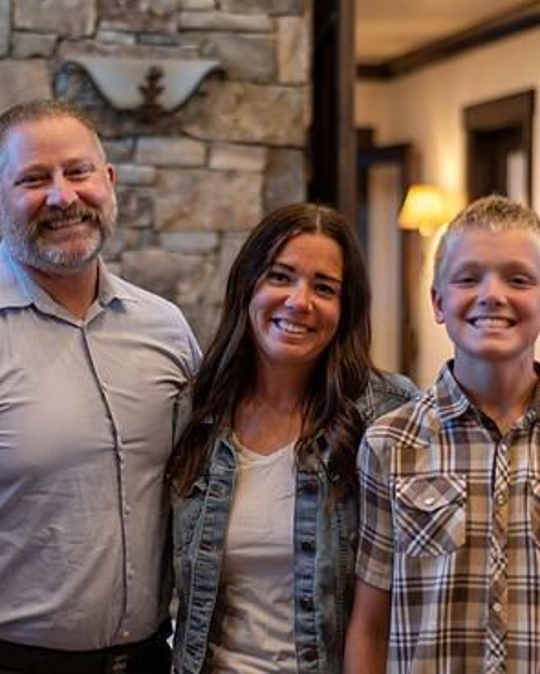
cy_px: 311
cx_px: 269
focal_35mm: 86
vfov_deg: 22.2
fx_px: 1716
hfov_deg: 17.9
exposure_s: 1/80
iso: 560
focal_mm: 50
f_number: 1.8
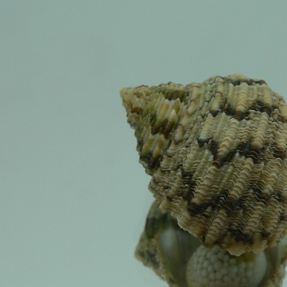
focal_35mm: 59
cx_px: 222
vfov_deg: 29.0
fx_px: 553
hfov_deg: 28.6
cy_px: 171
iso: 80
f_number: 2.8
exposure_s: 1/60
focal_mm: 4.6
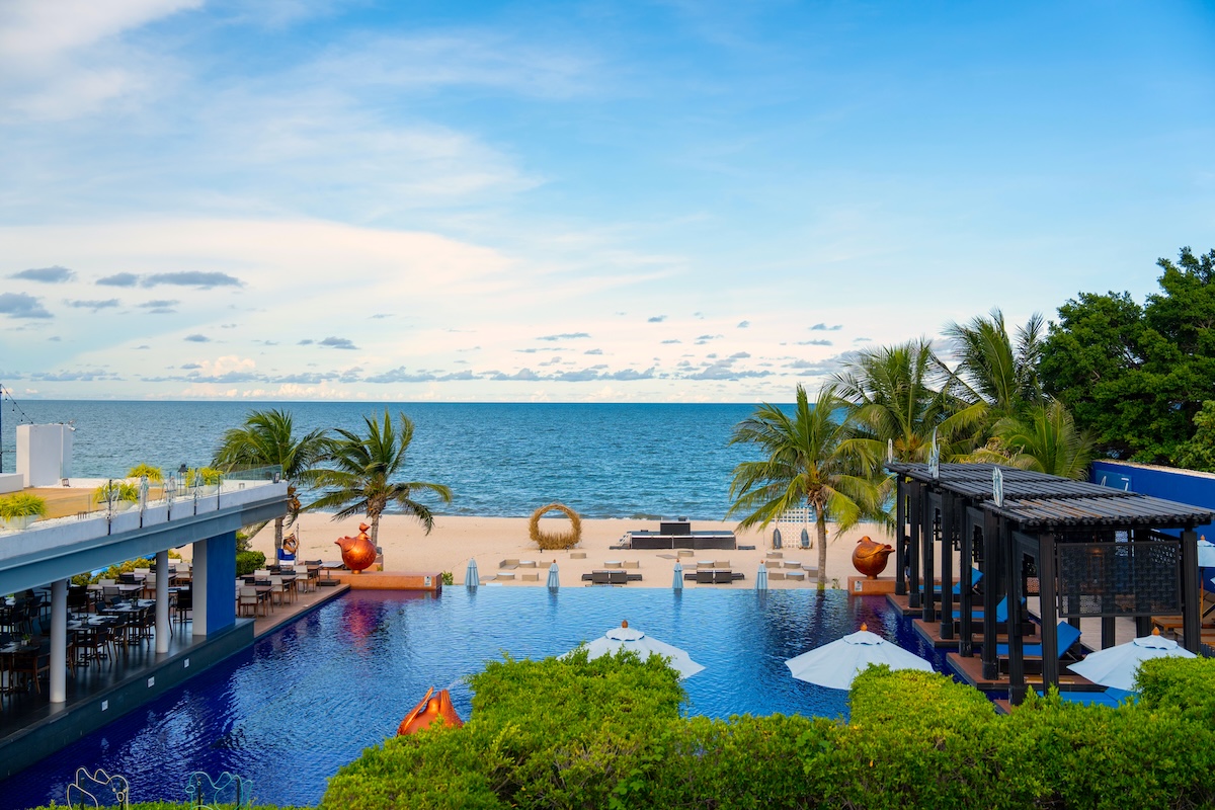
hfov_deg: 50.7
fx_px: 1282
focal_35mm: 38
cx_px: 608
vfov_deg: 35.1
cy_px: 405
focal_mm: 38
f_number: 2.8
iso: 320
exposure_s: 1/1600
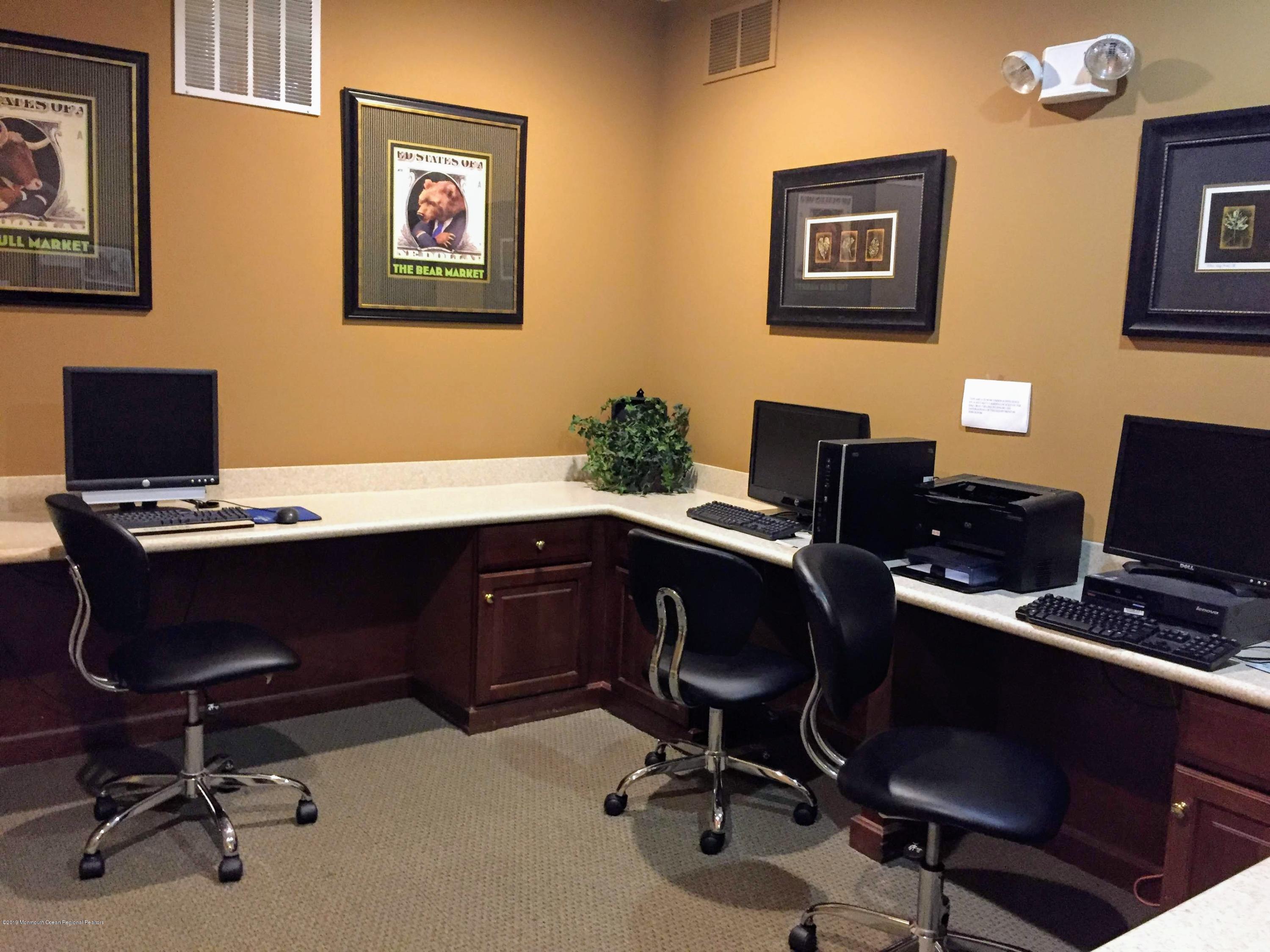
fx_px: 1064
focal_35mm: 29
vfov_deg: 48.2
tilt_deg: -7.6
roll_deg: -3.3
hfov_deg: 61.7
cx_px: 635
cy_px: 476
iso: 250
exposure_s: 1/15
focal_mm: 4.15
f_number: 2.2
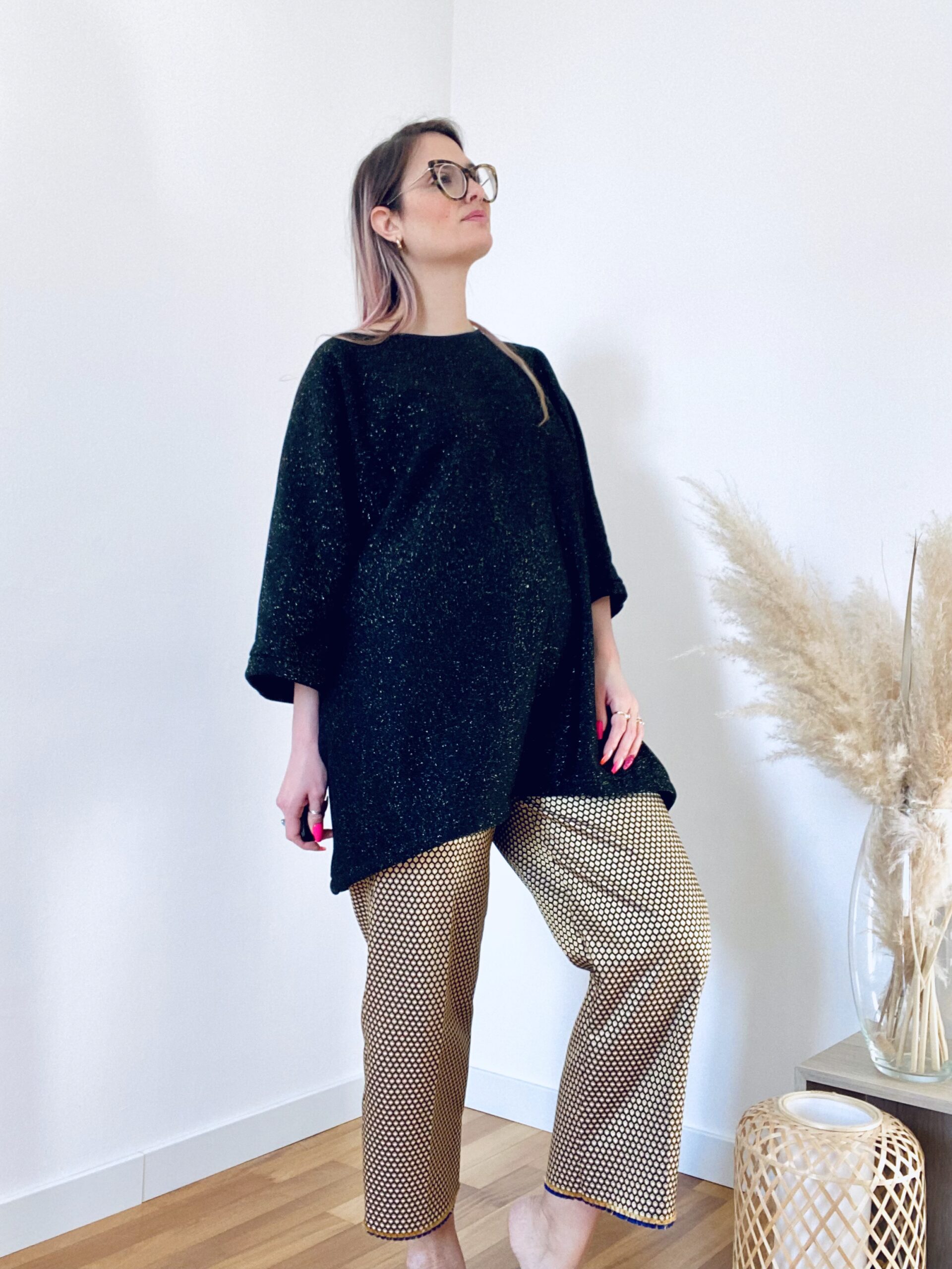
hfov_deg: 46.8
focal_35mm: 30
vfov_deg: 60.0
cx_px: 476
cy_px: 634
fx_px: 1100
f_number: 2.2
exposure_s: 1/111
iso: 100
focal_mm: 2.71
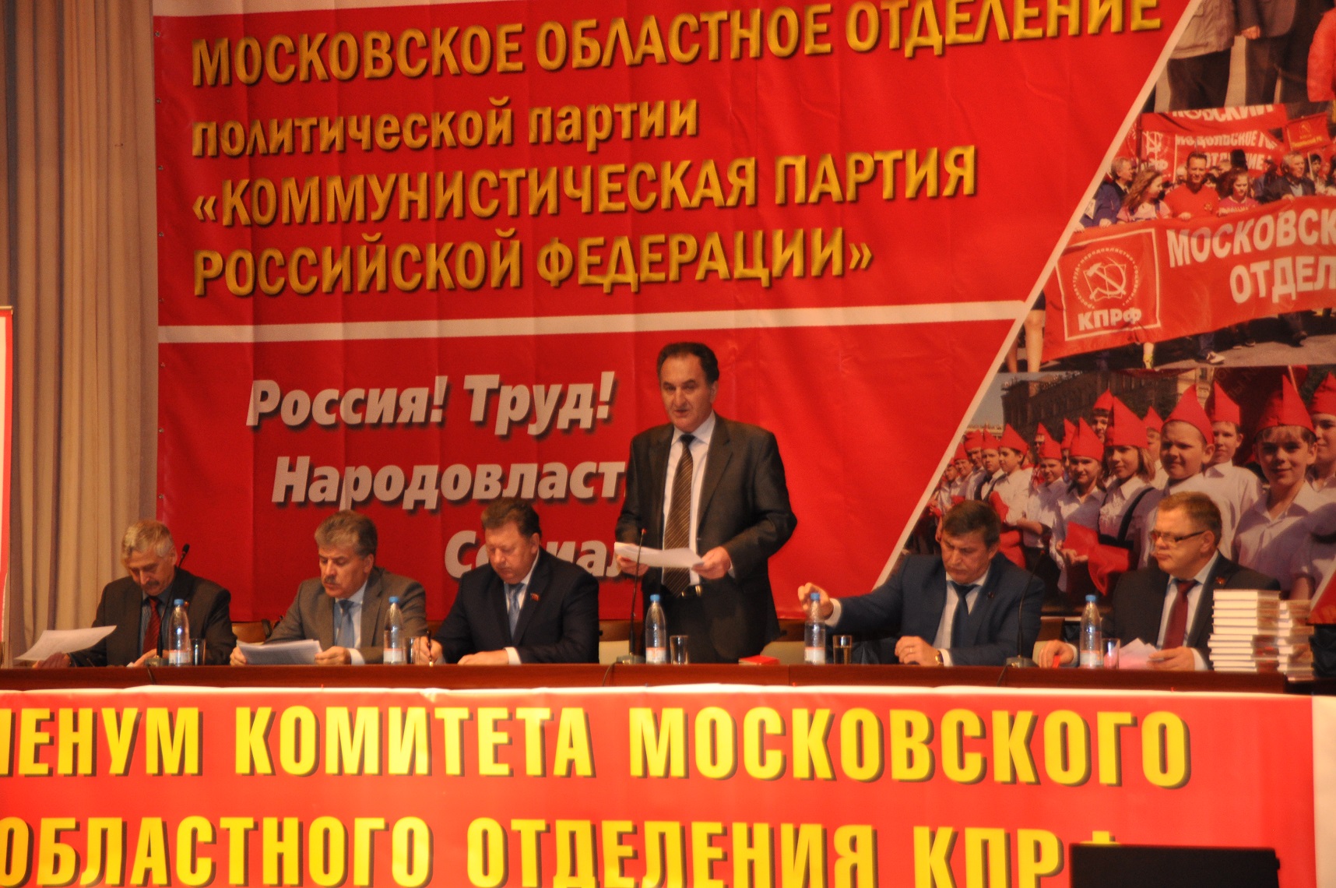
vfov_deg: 10.1
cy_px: 444
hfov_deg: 15.2
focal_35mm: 135
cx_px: 668
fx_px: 5004
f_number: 5.3
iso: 800
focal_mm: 90
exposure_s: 1/100
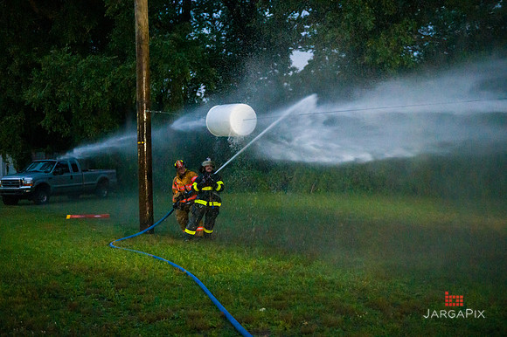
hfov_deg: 41.1
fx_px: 676
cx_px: 254
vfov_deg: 28.0
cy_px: 168
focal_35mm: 48
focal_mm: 48
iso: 12800
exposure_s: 1/200
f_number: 3.2
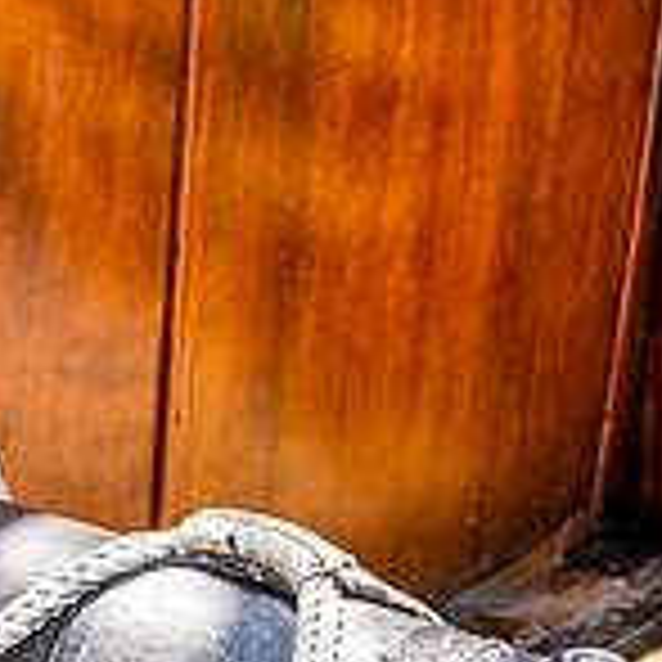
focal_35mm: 151
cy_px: 777
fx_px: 3267
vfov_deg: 11.4
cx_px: 108
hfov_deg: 11.5
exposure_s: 1/200
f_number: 4.2
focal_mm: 45
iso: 100
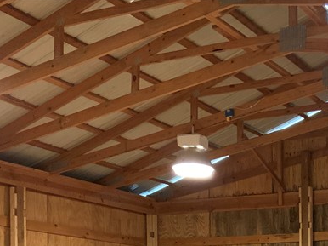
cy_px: 324
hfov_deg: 24.3
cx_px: 325
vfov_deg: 17.8
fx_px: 729
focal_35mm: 77
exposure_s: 1/40
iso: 250
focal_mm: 3
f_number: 1.8
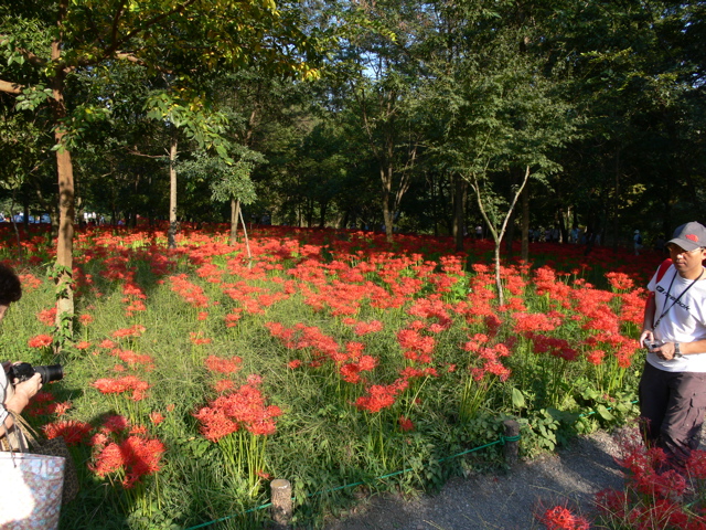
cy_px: 265
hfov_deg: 52.6
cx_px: 353
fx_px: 714
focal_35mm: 35
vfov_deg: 40.7
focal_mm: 7.4
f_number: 5.6
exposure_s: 1/125
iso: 80
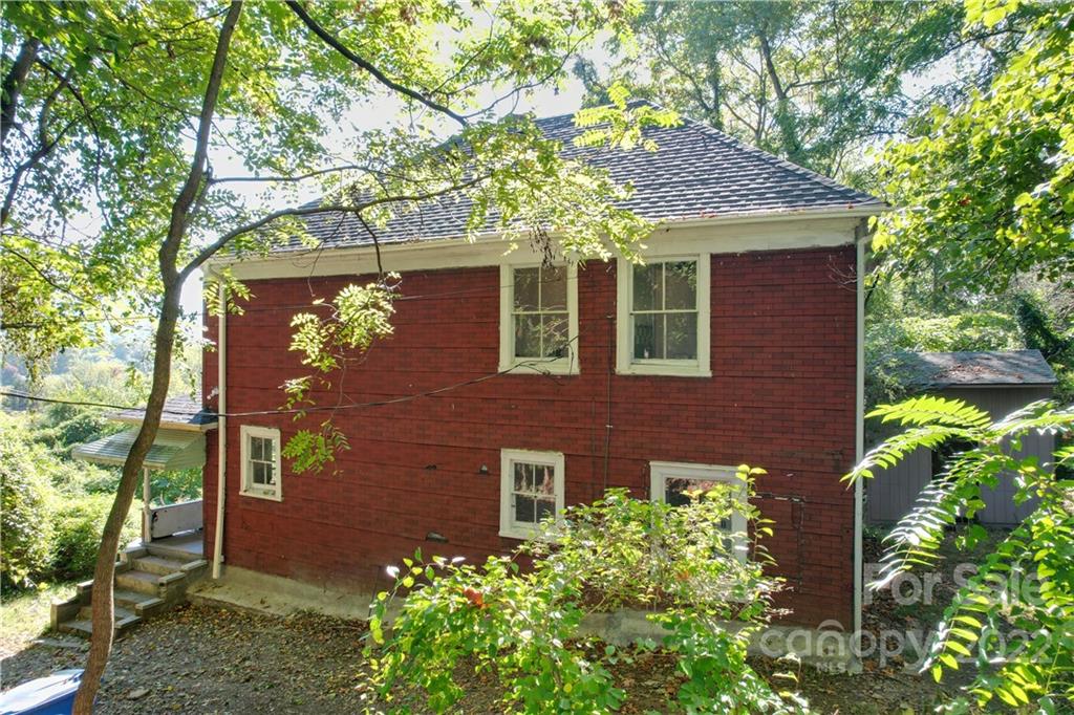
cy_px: 358
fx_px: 656
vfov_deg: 57.2
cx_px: 537
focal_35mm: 22
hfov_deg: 78.6
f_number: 2.8
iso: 100
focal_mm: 8.38
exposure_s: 1/180
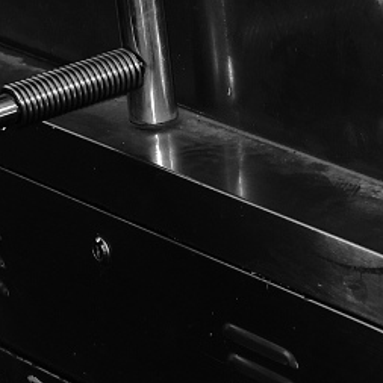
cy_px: 260
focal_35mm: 316
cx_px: -625
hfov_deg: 5.3
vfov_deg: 5.5
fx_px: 3956
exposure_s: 1/52
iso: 100
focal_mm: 35
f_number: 2
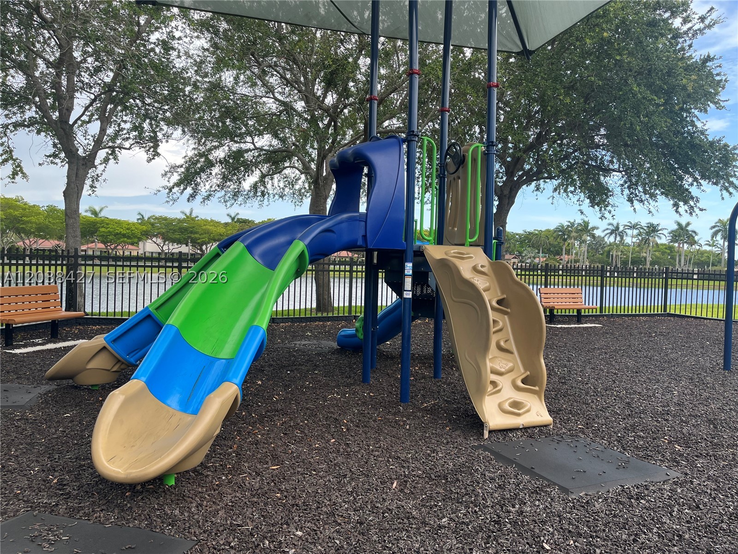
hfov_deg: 67.3
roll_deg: -1.8
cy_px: 277
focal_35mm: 26
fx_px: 554
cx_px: 369
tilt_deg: -2.5
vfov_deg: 53.1
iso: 50
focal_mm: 5.1
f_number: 1.6
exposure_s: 1/693
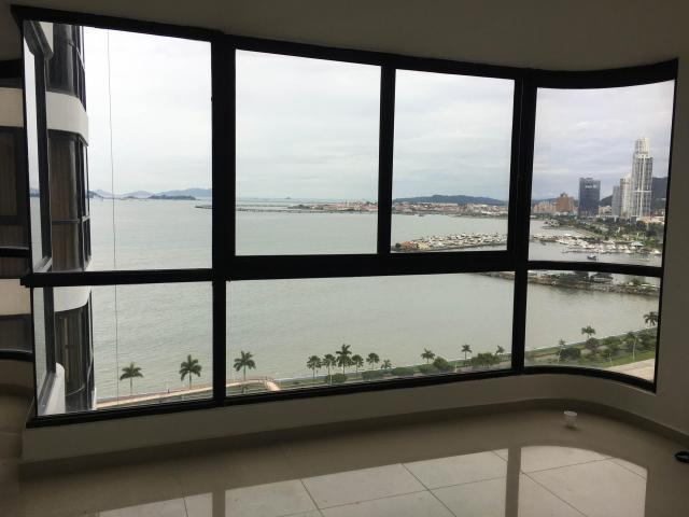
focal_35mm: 29
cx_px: 344
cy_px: 258
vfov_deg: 48.2
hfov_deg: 61.7
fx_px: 577
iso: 25
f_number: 2.2
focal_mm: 4.15
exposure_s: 1/345
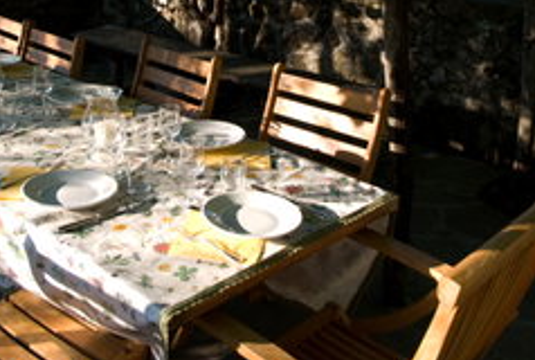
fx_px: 731
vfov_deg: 26.8
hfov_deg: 40.1
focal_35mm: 49
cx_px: 223
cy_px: 47
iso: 100
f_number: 5.6
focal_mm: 15
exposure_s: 1/90
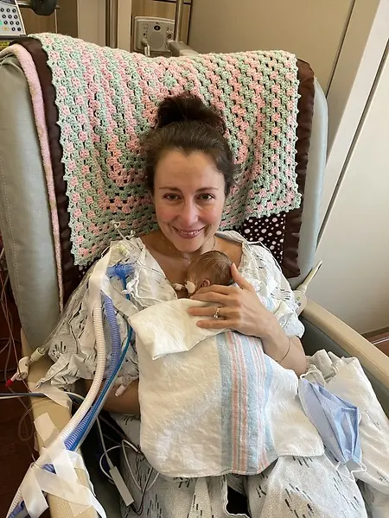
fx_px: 390
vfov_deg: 67.3
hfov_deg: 53.1
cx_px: 194
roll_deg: -8.1
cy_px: 259
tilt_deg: -34.5
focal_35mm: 26
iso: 400
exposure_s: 1/30
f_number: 1.6
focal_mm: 5.1
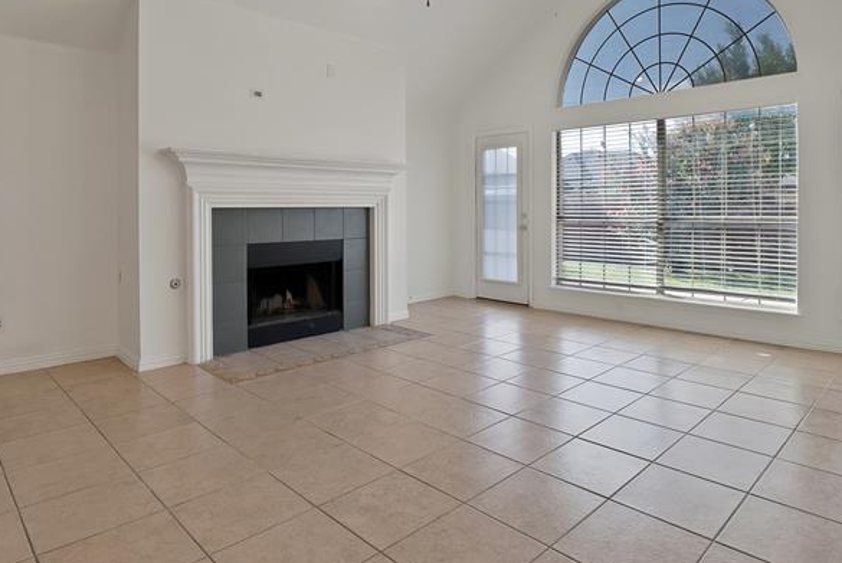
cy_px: 202
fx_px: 492
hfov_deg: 80.7
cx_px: 476
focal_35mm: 21
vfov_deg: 58.6
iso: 640
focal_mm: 12
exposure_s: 1/30
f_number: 9
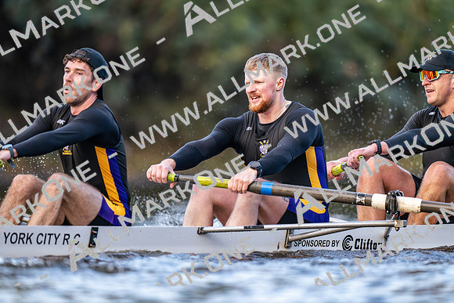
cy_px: 152
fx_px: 7568
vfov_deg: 2.3
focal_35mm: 600
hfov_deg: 3.4
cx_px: 227
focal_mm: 600
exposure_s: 1/2500
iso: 3600
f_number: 4
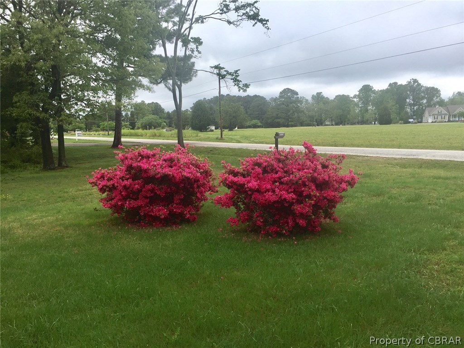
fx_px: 389
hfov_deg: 61.7
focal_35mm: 29
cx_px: 232
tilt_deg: -7.6
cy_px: 174
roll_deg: +2.1
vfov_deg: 48.2
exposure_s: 1/1199
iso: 32
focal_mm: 4.15
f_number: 2.2
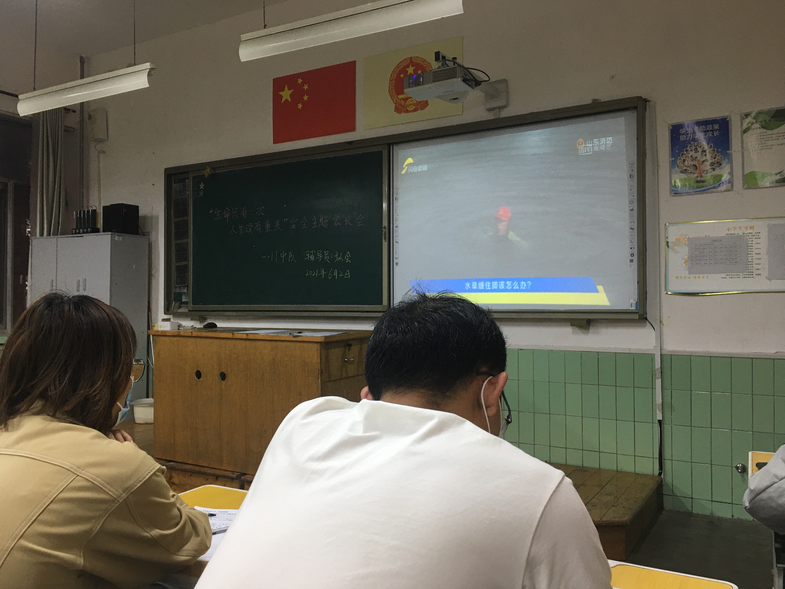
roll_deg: +1.0
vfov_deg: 48.2
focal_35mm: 29
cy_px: 294
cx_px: 392
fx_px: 658
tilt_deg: +2.6
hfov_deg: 61.7
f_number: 2.2
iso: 40
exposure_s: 1/17
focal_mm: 4.15
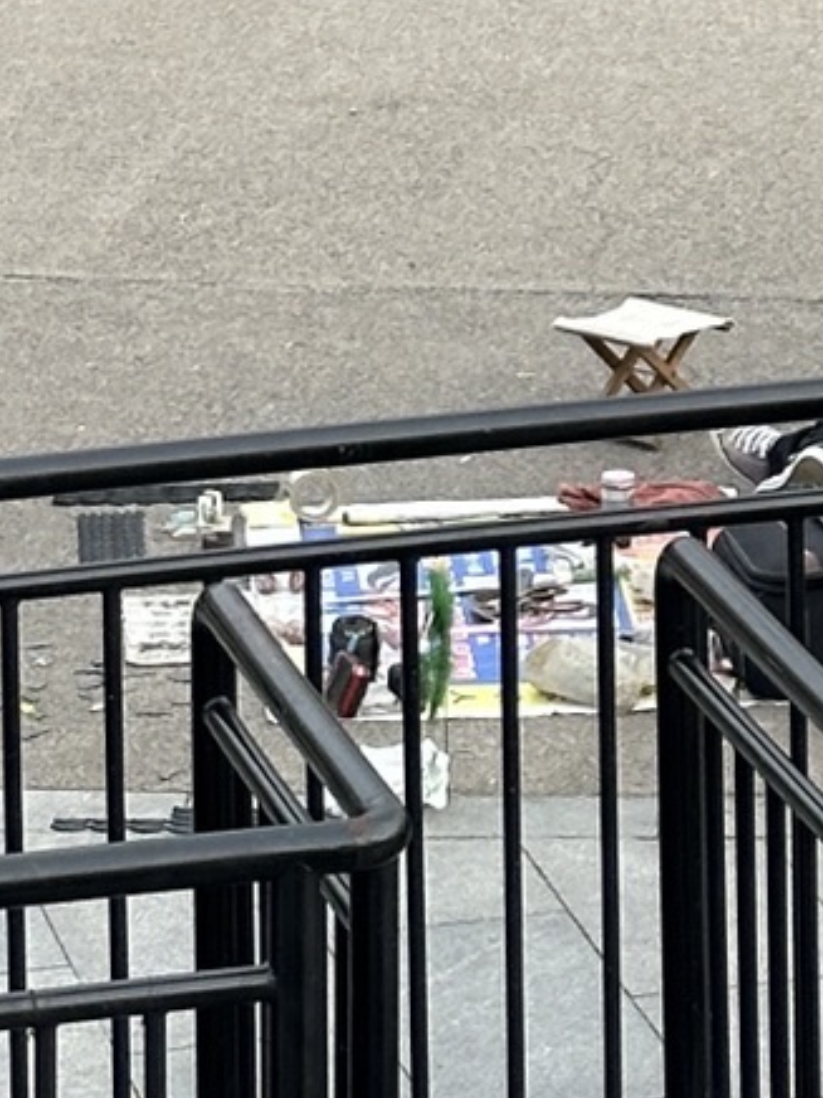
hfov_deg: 6.7
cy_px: -808
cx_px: 715
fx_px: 6974
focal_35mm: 220
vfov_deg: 8.7
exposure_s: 1/714
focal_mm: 6.86
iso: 64
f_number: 1.78
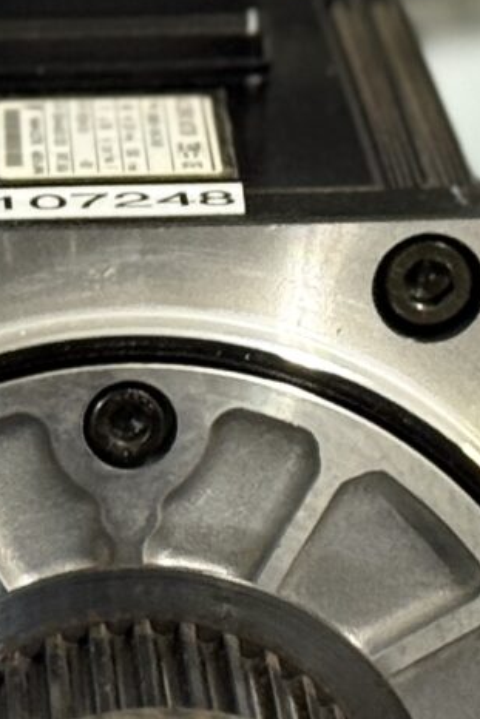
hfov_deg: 5.0
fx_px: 5476
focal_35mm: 274
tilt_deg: -18.7
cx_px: -9
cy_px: 671
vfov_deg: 7.5
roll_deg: +2.2
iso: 250
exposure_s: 1/33
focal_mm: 6.76
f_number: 1.78
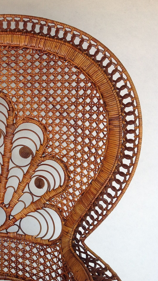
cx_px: -25
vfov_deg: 39.9
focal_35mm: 52
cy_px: 140
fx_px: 387
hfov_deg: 21.6
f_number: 2.4
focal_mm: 4.28
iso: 80
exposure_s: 1/250
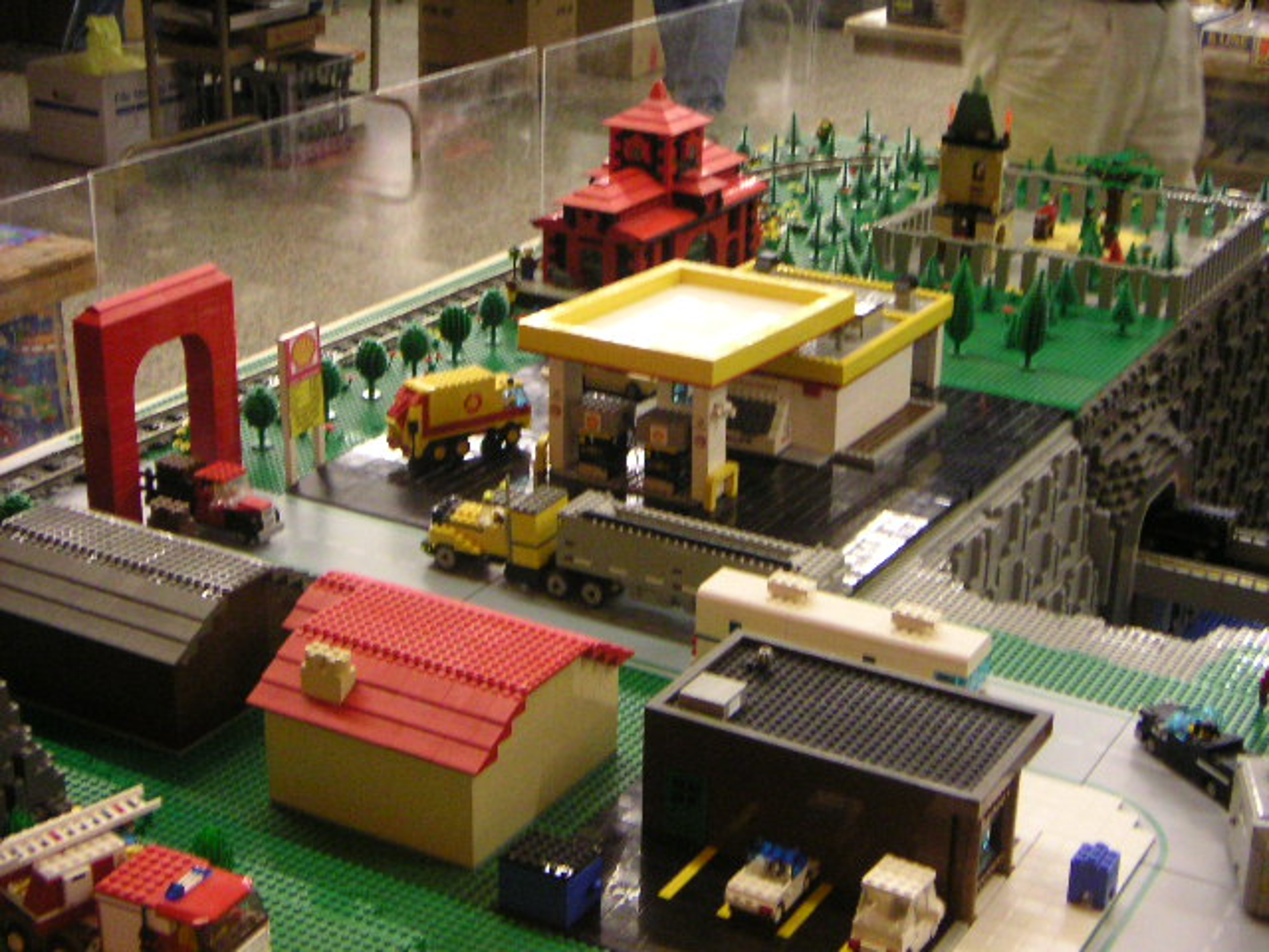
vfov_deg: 26.1
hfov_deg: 34.3
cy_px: 476
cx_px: 634
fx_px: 2053
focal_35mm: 56
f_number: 3.1
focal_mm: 7.3
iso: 400
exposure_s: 1/20
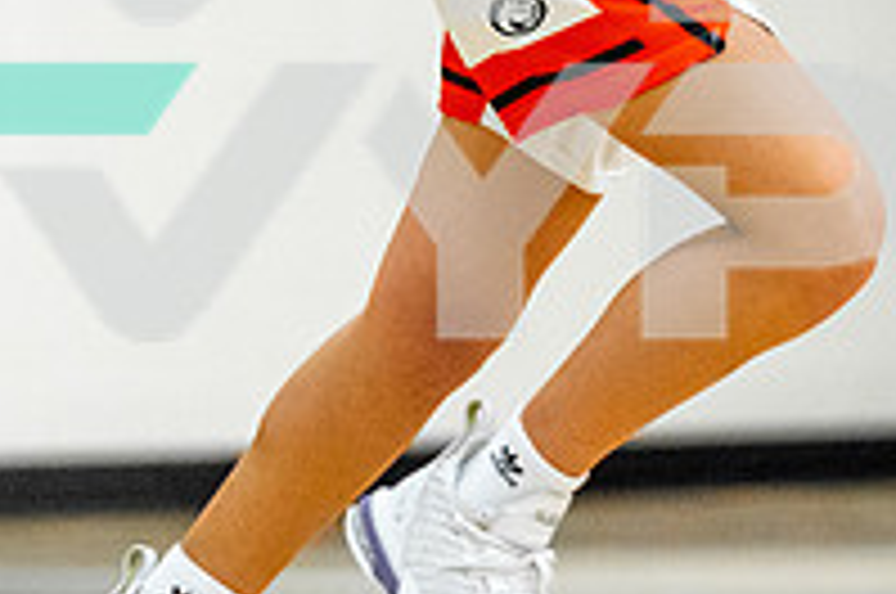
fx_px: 18338
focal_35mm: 738
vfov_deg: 1.9
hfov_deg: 2.8
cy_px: -280
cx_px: 525
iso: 2000
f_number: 2.8
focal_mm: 186
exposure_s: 1/1250
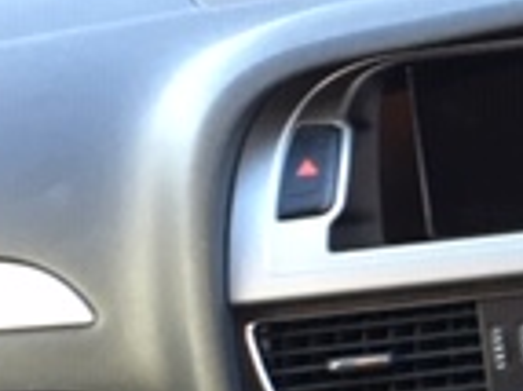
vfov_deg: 10.9
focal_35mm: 130
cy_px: 614
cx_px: 647
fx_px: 1962
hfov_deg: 14.6
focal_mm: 4.15
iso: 64
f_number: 2.2
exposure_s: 1/30
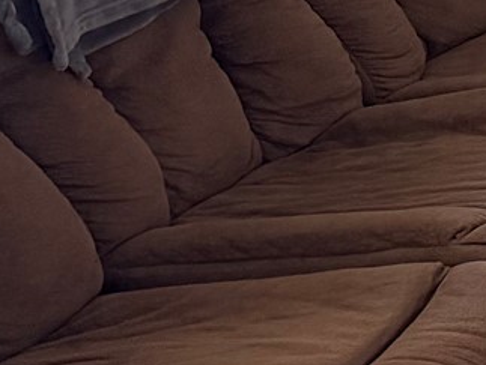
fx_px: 2136
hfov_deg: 9.9
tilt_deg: -7.4
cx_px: 1444
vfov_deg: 9.1
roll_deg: +0.0
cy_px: -397
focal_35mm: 152
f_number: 1.78
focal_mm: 6.76
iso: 400
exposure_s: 1/60
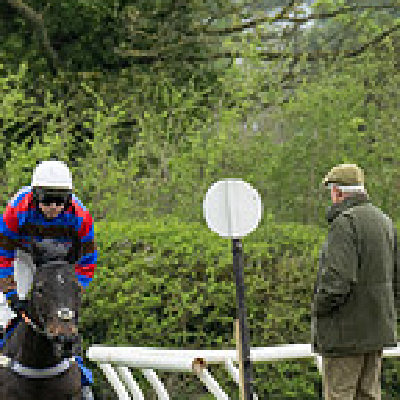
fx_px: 15283
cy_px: 466
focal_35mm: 1169
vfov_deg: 1.5
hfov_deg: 1.5
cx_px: -161
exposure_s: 1/800
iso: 400
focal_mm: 200
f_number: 5
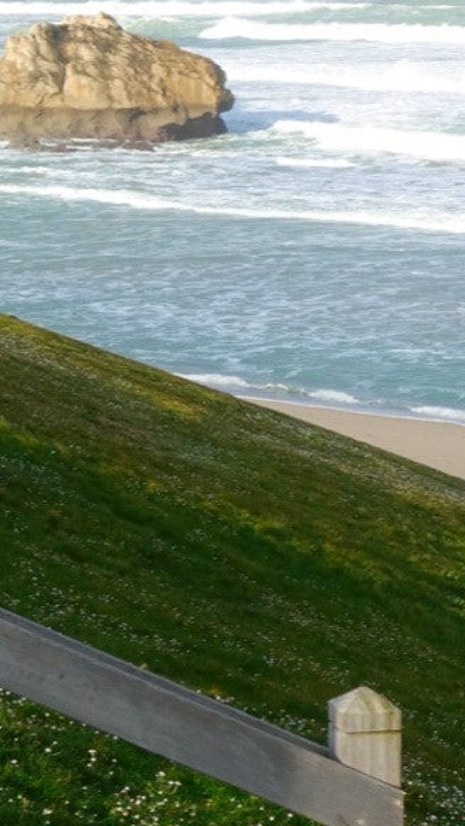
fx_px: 3152
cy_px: 351
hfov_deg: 8.4
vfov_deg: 14.9
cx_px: 145
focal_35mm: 144
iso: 125
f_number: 11
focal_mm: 18.51
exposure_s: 1/60
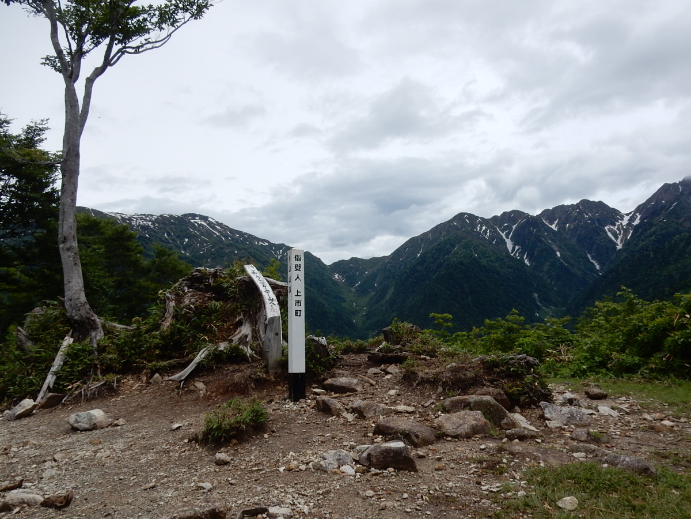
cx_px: 346
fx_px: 499
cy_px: 260
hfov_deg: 69.4
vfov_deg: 54.9
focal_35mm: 25
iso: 125
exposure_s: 1/2000
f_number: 4.2
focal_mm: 4.5
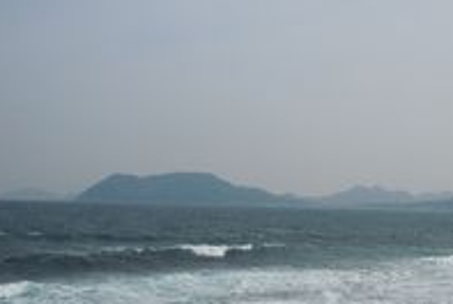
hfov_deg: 33.8
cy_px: 260
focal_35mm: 59
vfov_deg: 22.6
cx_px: 267
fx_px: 744
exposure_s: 1/500
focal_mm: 5
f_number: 7.4
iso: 100
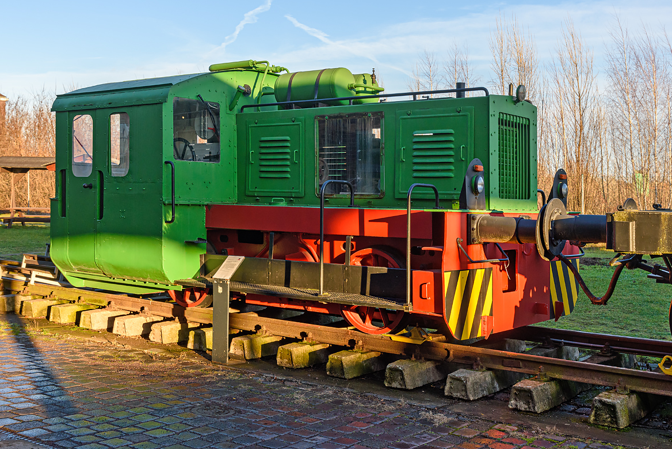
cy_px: 229
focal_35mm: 39
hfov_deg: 50.1
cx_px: 334
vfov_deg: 34.6
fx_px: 719
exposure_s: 1/250
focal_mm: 25
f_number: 7.1
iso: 200
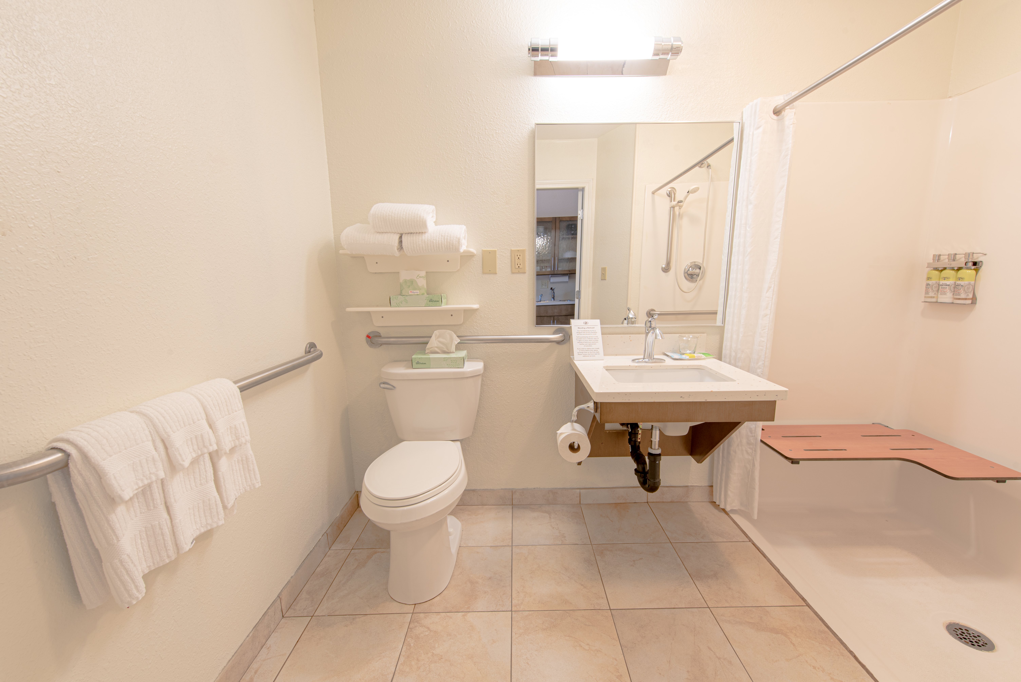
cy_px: 341
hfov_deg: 104.2
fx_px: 397
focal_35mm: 14
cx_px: 510
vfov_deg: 81.3
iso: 100
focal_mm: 14
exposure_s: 1
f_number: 11
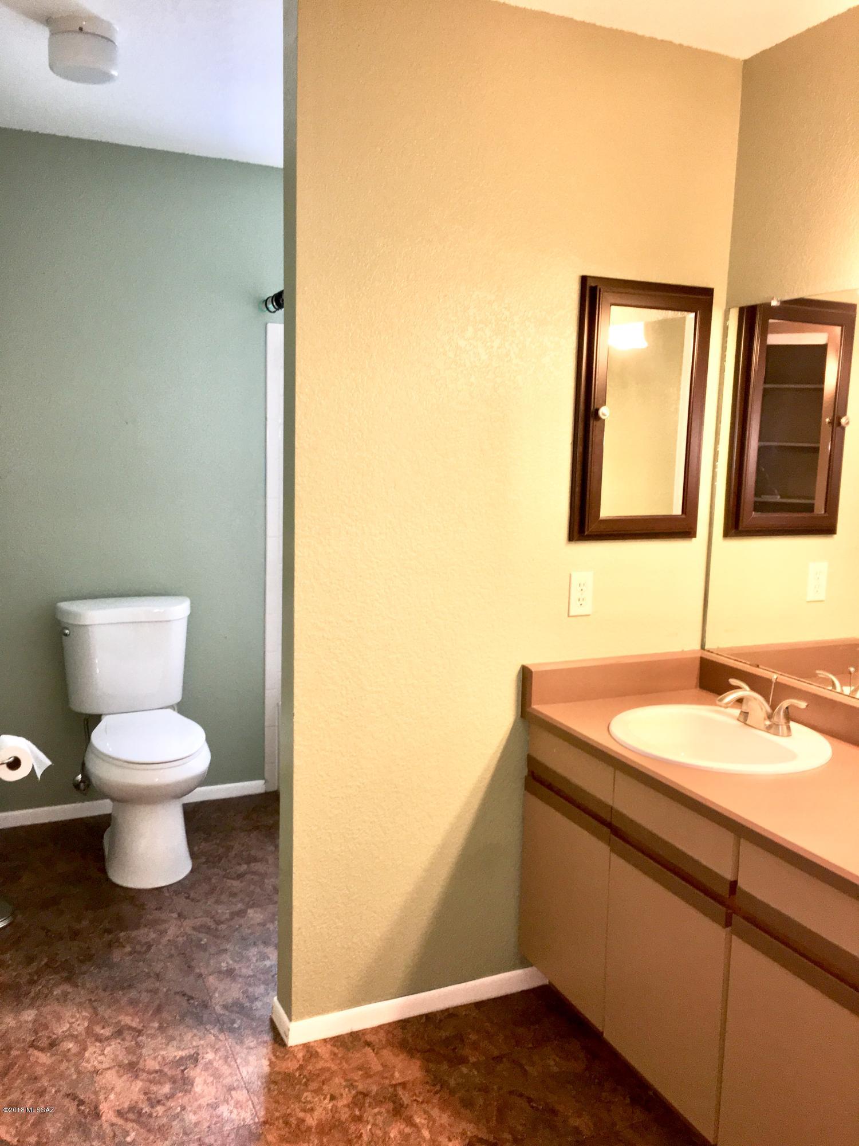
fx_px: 960
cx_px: 430
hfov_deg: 48.2
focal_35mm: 29
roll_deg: -0.4
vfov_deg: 61.7
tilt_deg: -8.0
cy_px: 573
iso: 64
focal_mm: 4.15
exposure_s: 1/30
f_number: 2.2
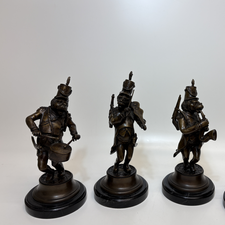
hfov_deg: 48.7
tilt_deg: -14.1
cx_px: 155
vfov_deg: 49.7
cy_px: 116
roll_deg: -0.9
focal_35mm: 33
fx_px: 243
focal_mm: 5.96
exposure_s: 1/121
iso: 32
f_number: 1.6
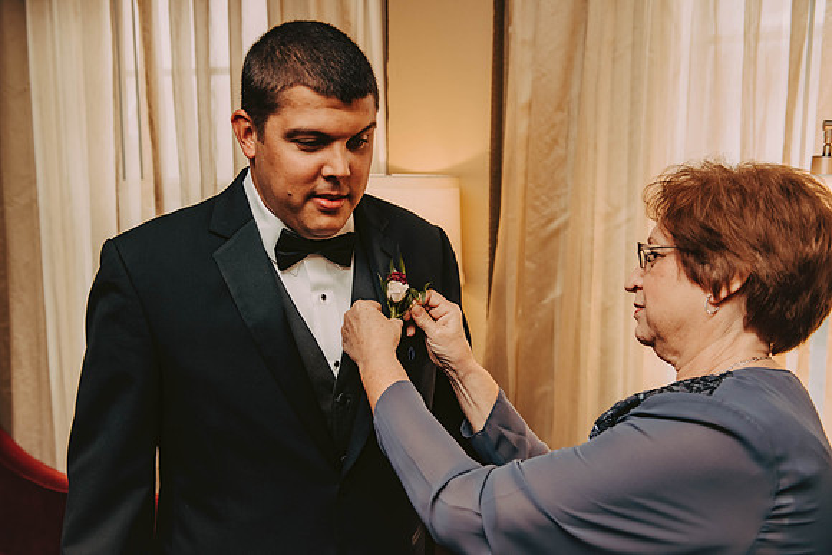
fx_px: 878
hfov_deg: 50.7
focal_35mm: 38
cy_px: 278
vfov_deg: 35.1
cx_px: 416
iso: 800
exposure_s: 1/250
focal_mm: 38
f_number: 4
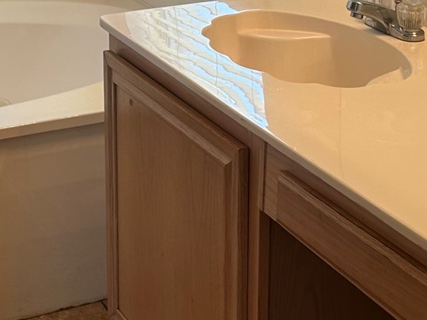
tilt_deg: -13.9
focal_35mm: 91
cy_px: 4
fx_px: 1123
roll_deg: -0.1
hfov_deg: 21.5
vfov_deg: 15.9
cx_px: 172
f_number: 1.78
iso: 64
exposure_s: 1/120
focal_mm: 6.86
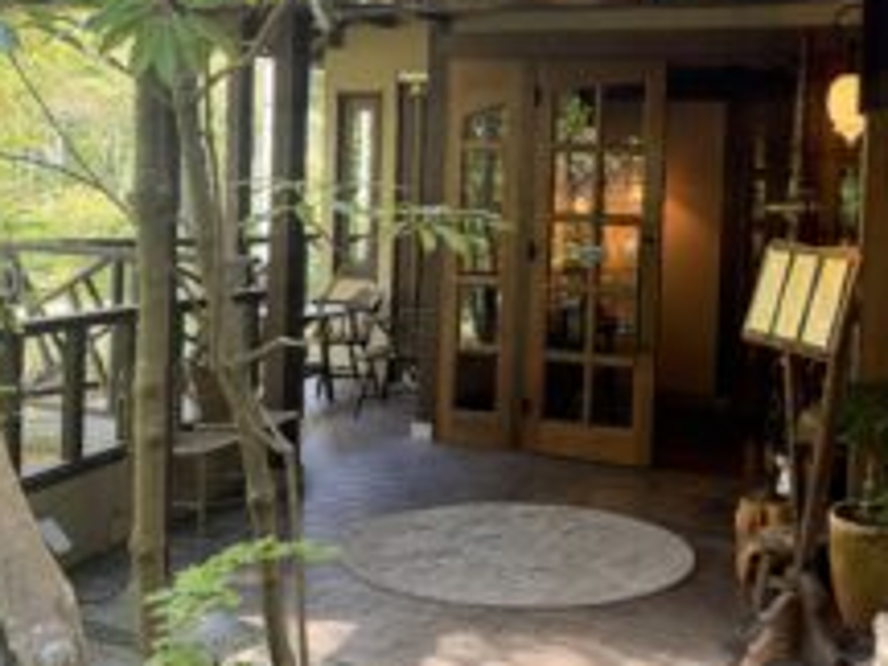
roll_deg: -1.5
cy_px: 230
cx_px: 715
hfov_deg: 44.4
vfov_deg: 35.7
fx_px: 1026
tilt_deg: -1.9
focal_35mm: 40
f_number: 1.78
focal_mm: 6.76
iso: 200
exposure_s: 1/68
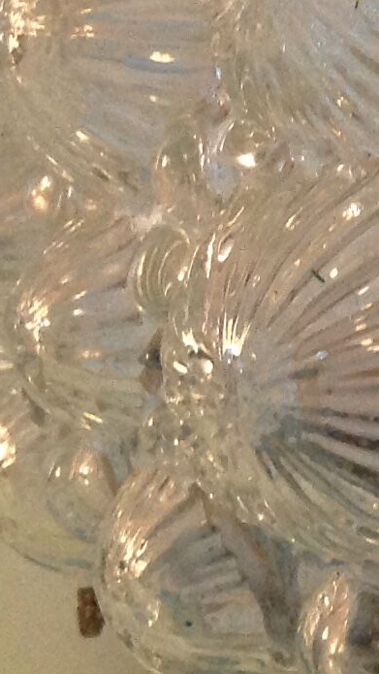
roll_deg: +1.9
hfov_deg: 7.9
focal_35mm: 142
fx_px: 2537
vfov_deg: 15.0
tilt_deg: -9.2
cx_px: 893
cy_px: 139
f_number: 2.4
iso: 250
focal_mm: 4.28
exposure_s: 1/17
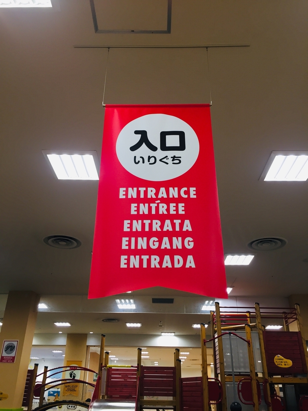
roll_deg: +0.3
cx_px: 154
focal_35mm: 29
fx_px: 344
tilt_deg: +30.3
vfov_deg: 61.7
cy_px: 206
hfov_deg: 48.2
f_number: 2.2
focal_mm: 4.15
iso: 32
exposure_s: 1/40
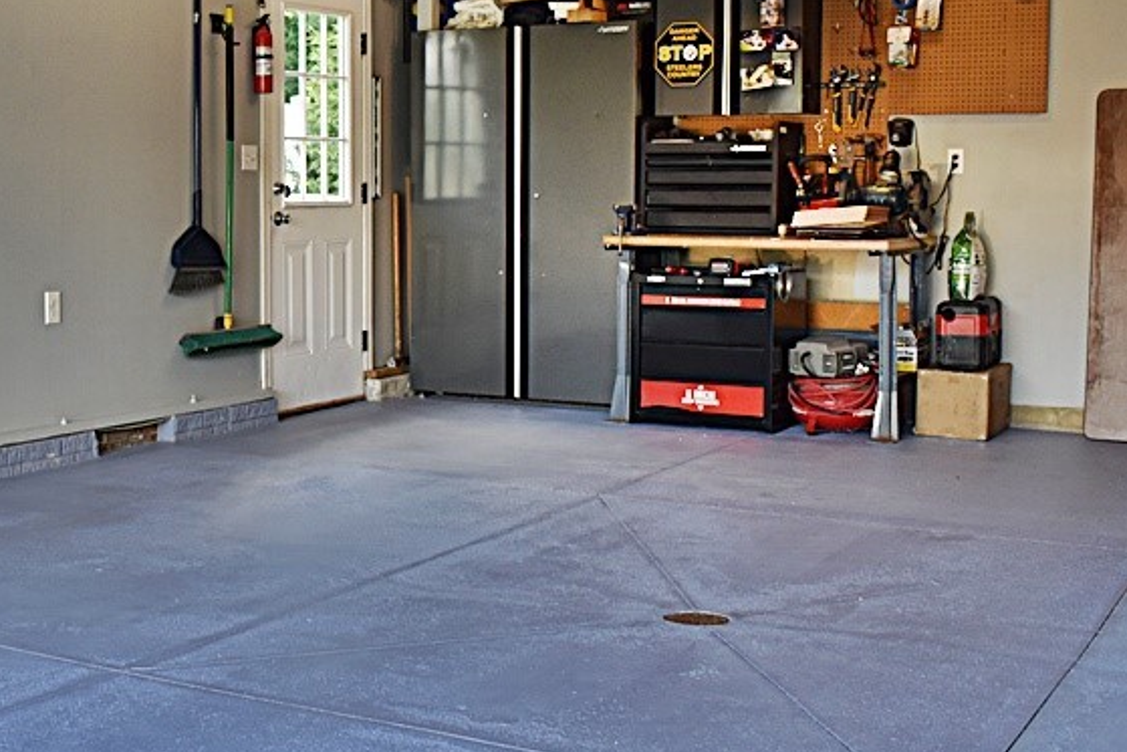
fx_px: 1722
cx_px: 302
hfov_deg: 35.5
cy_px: 326
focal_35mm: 55
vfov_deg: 24.6
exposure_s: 1/250
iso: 560
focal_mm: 20
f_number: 3.5
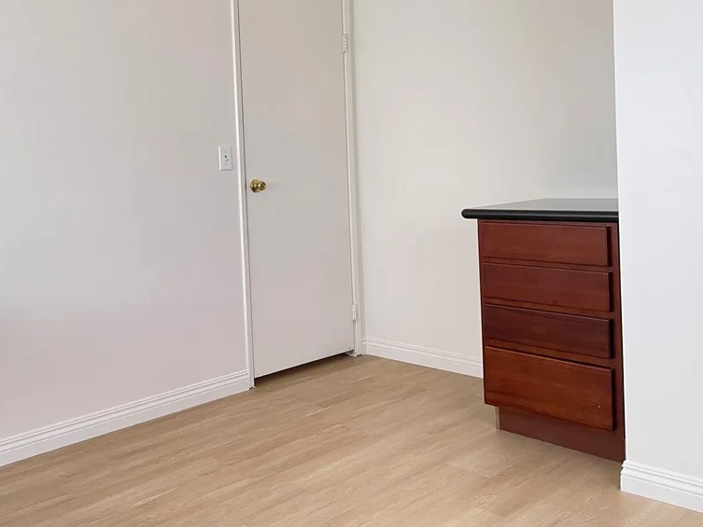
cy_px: 192
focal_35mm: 34
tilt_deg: -2.2
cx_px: 245
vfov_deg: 41.4
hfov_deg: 53.1
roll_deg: +2.8
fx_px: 691
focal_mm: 5.1
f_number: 1.6
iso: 125
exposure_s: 1/64
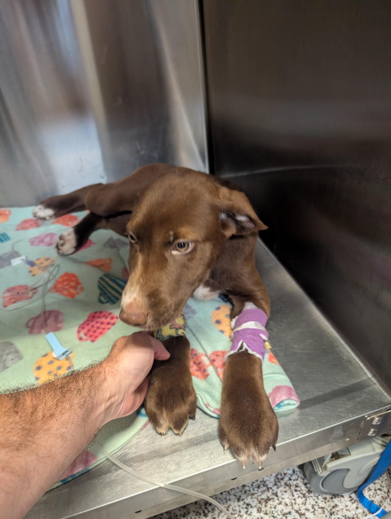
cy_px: 260
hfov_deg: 56.9
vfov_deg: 71.5
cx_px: 196
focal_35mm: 24
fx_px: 361
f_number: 1.68
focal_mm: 6.9
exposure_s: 1/120
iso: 1369
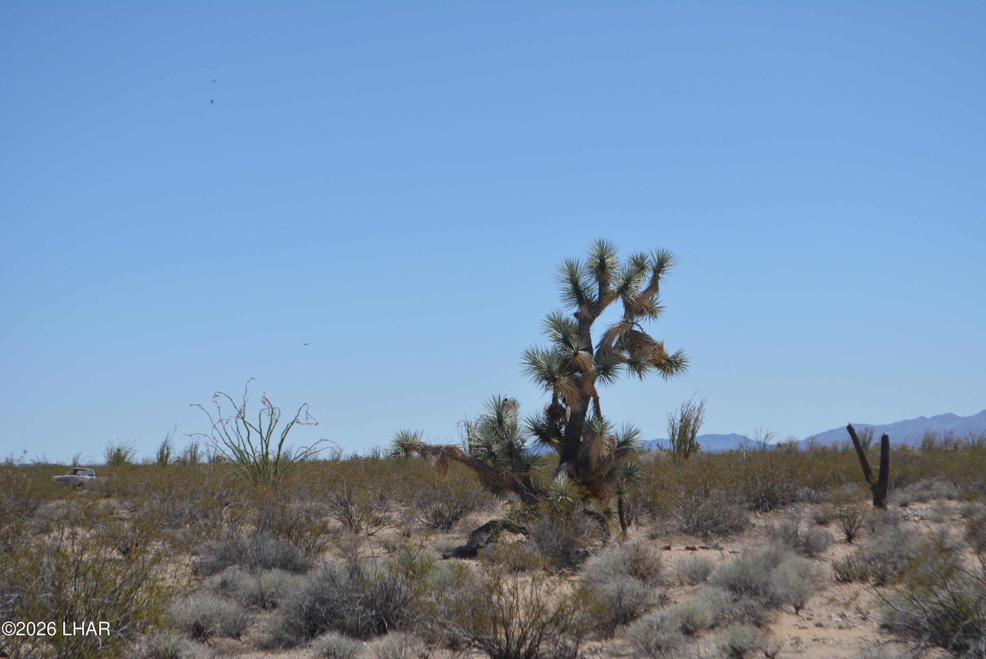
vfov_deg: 16.6
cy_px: 330
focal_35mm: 82
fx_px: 2261
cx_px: 493
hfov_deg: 24.6
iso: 400
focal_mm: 55
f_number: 8
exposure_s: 1/2000
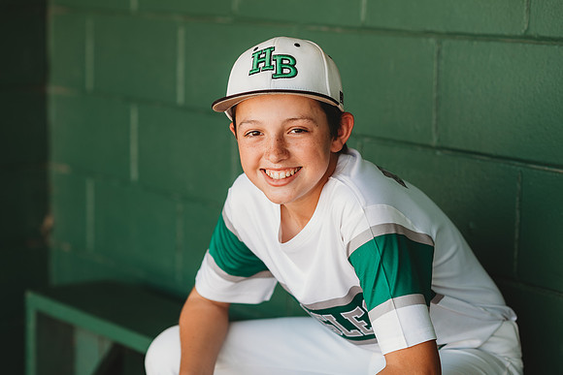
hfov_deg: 23.9
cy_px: 188
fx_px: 1330
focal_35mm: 85
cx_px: 282
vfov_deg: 16.1
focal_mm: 85
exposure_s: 1/200
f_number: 2.5
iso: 160
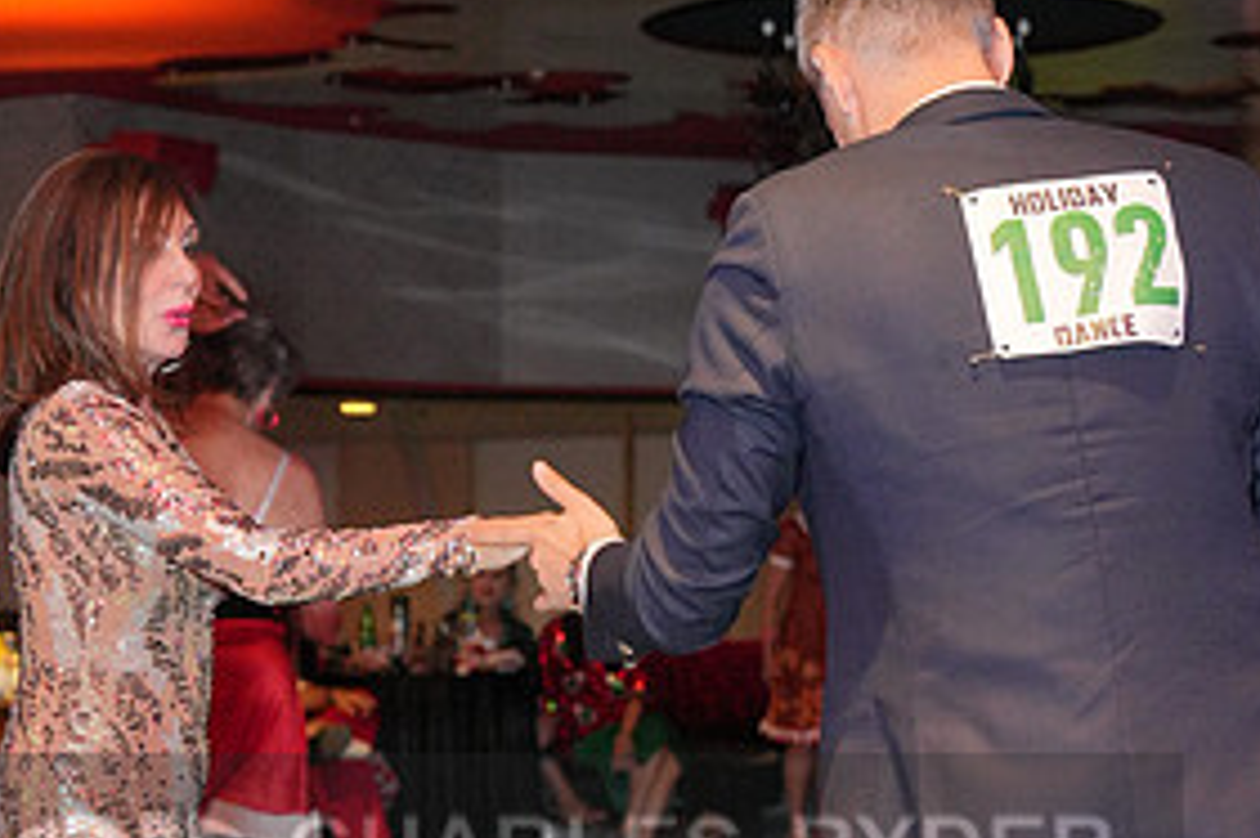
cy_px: 905
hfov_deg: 21.9
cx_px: 567
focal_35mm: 93
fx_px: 3253
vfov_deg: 14.4
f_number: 4
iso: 4000
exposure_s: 1/200
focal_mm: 45
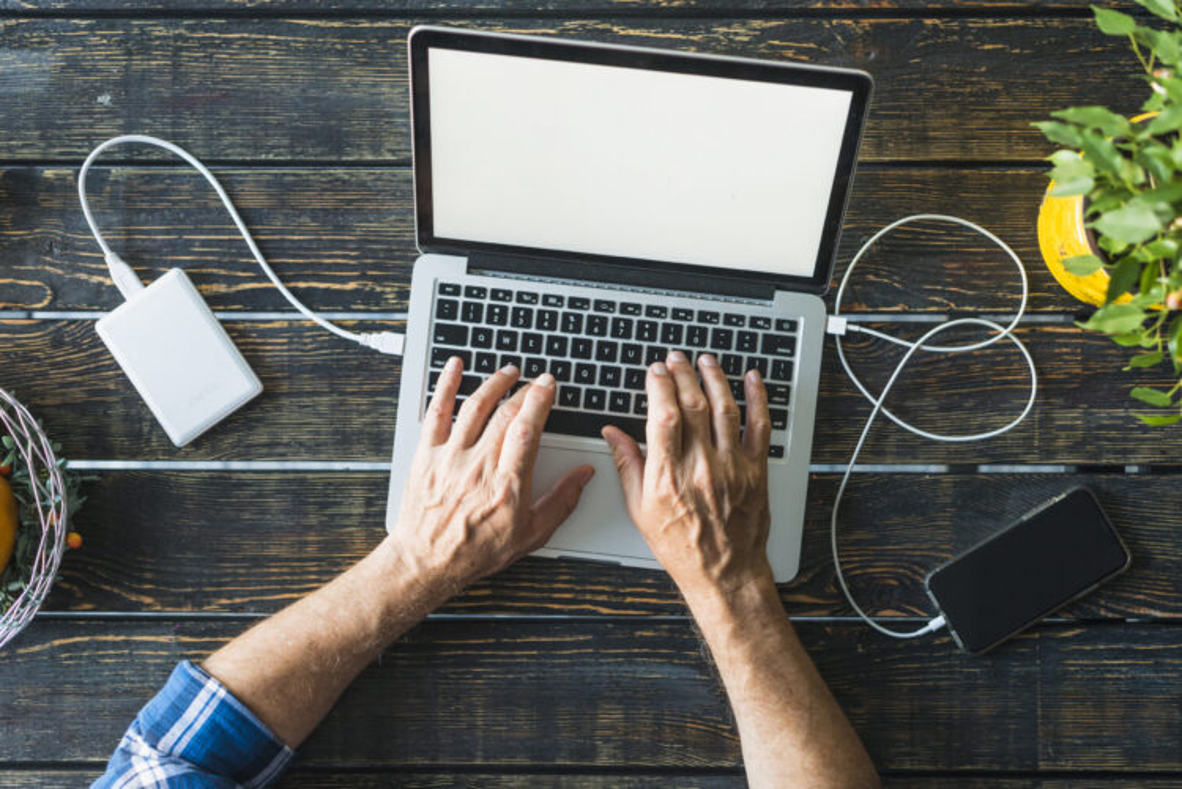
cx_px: 591
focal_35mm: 50
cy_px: 394
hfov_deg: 39.6
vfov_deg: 27.0
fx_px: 1643
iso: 320
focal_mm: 50
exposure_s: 1/100
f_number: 2.8
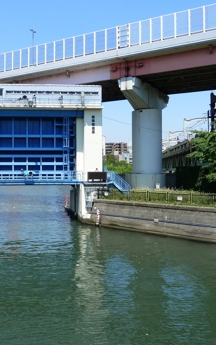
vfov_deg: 54.0
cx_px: 45
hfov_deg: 34.3
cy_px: 171
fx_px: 339
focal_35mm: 36
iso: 80
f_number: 4
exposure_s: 1/400
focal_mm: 4.1
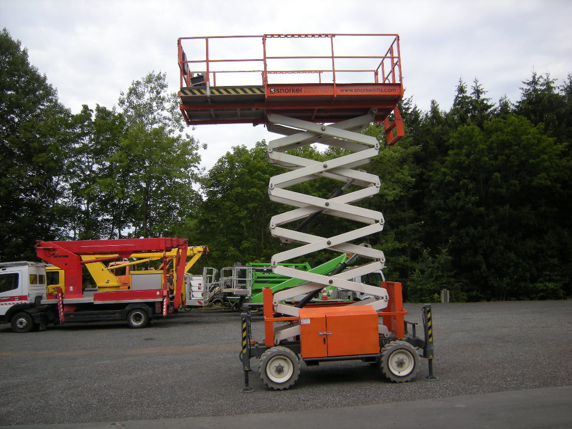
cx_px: 286
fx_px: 463
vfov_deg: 49.7
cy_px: 214
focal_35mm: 28
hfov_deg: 63.4
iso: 64
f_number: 5.6
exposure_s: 1/167
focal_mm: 4.7
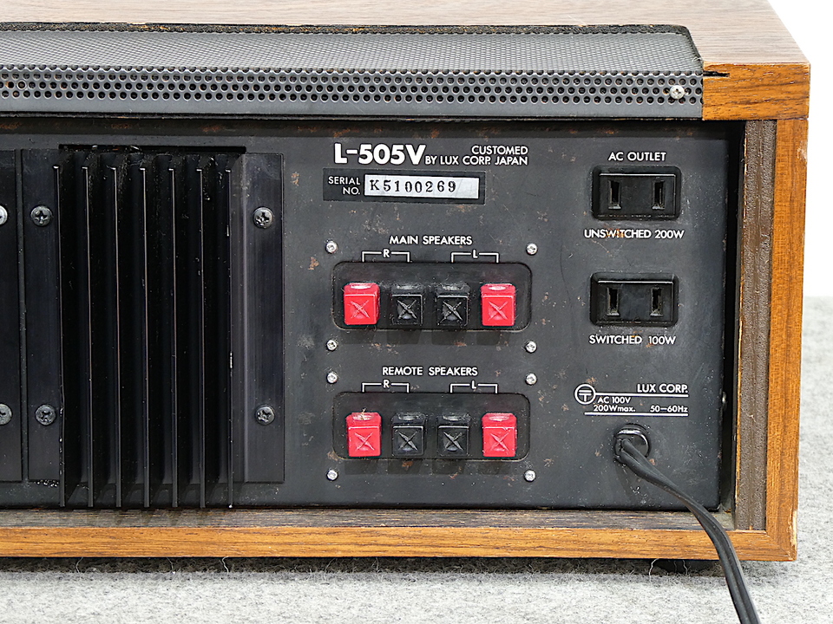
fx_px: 2984
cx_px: 416
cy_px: 312
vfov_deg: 12.0
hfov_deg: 15.9
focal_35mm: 124
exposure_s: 1/2.5
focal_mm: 22.3
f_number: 5.2
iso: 200
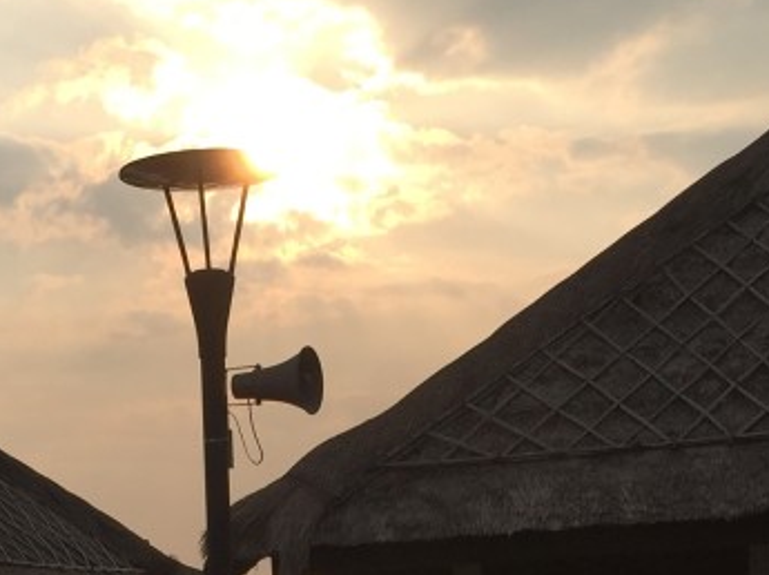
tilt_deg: -0.4
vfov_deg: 14.2
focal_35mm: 101
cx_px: 281
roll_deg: +1.5
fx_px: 2241
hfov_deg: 19.4
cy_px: 689
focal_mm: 4.15
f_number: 2.2
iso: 32
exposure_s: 1/3597
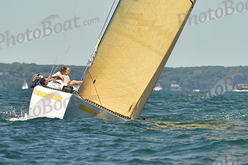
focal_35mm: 697
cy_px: 58
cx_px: 139
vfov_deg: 2.0
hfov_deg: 3.0
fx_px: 4801
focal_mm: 400
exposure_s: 1/1250
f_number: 6.3
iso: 250
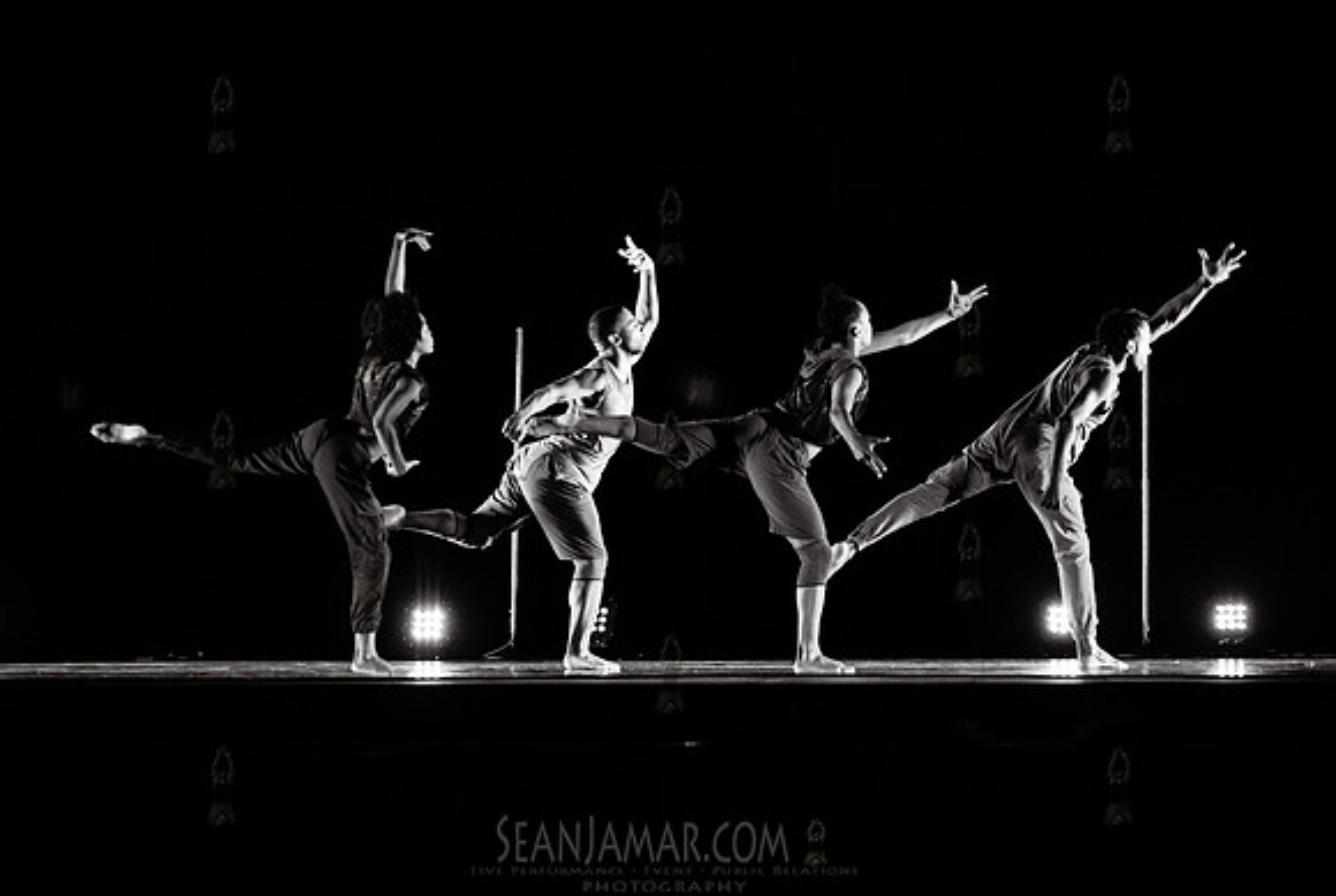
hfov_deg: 10.3
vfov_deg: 6.9
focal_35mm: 199
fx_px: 7413
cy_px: 524
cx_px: 595
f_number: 2.8
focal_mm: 170
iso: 4000
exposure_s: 1/640
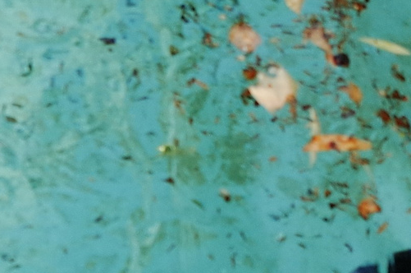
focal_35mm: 143
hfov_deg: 12.0
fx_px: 1629
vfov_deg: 9.5
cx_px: -534
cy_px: 236
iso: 140
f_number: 2.8
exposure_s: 1/400
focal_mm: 18.3
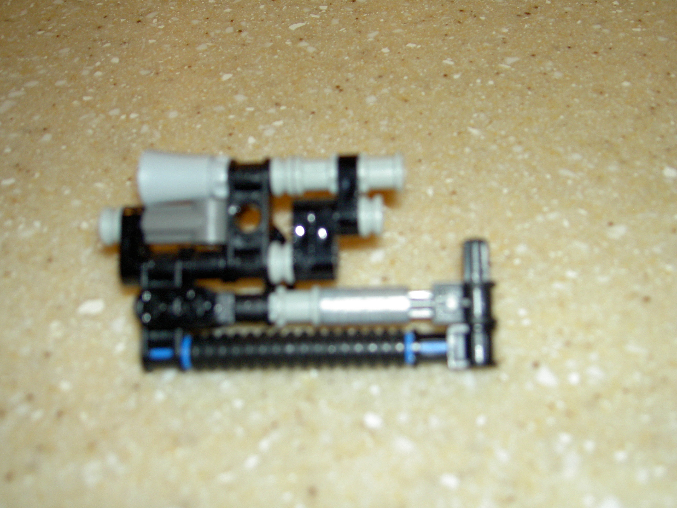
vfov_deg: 32.9
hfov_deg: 42.9
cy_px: 254
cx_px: 338
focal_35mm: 44
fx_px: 861
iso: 100
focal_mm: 9
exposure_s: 1/64.1
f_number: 2.9
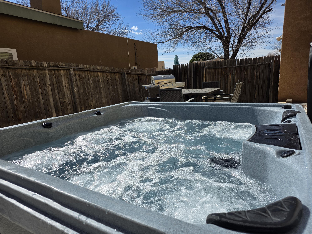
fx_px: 207
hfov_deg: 73.9
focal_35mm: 23
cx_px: 156
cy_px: 117
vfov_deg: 58.9
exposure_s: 1/7061
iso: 80
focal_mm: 6.25
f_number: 1.7
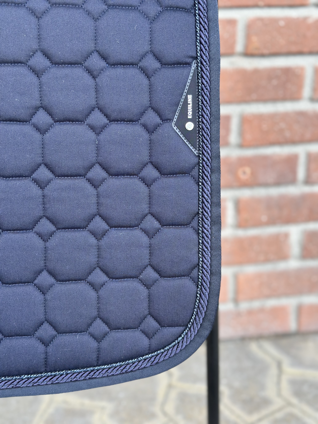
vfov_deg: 39.7
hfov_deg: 30.3
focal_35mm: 48
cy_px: 212
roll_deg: +0.3
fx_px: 588
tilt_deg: -16.4
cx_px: 159
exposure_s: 1/303
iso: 80
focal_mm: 6.86
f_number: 1.78
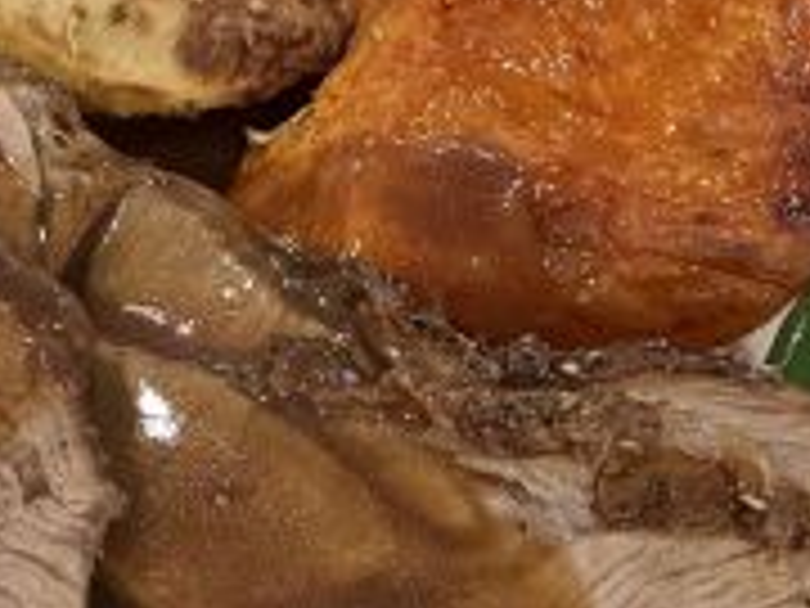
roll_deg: +0.7
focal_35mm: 257
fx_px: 6014
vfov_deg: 5.8
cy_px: 261
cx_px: -22
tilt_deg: -43.3
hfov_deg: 7.7
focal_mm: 9
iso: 250
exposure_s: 1/50
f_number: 2.8
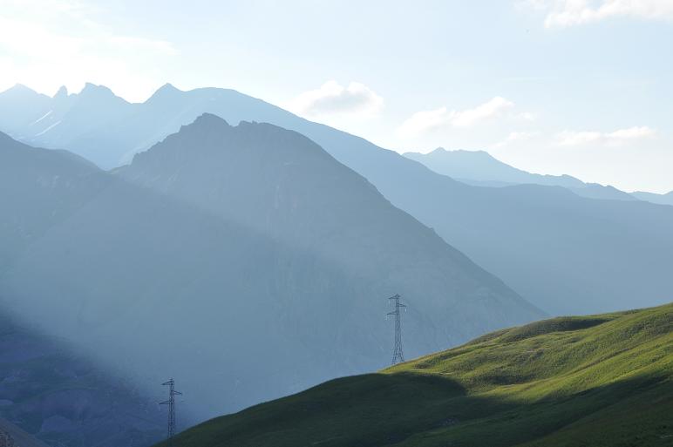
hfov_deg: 18.2
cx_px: 336
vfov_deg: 12.2
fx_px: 2101
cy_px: 224
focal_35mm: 112
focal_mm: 75
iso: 200
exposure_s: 1/100
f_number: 16
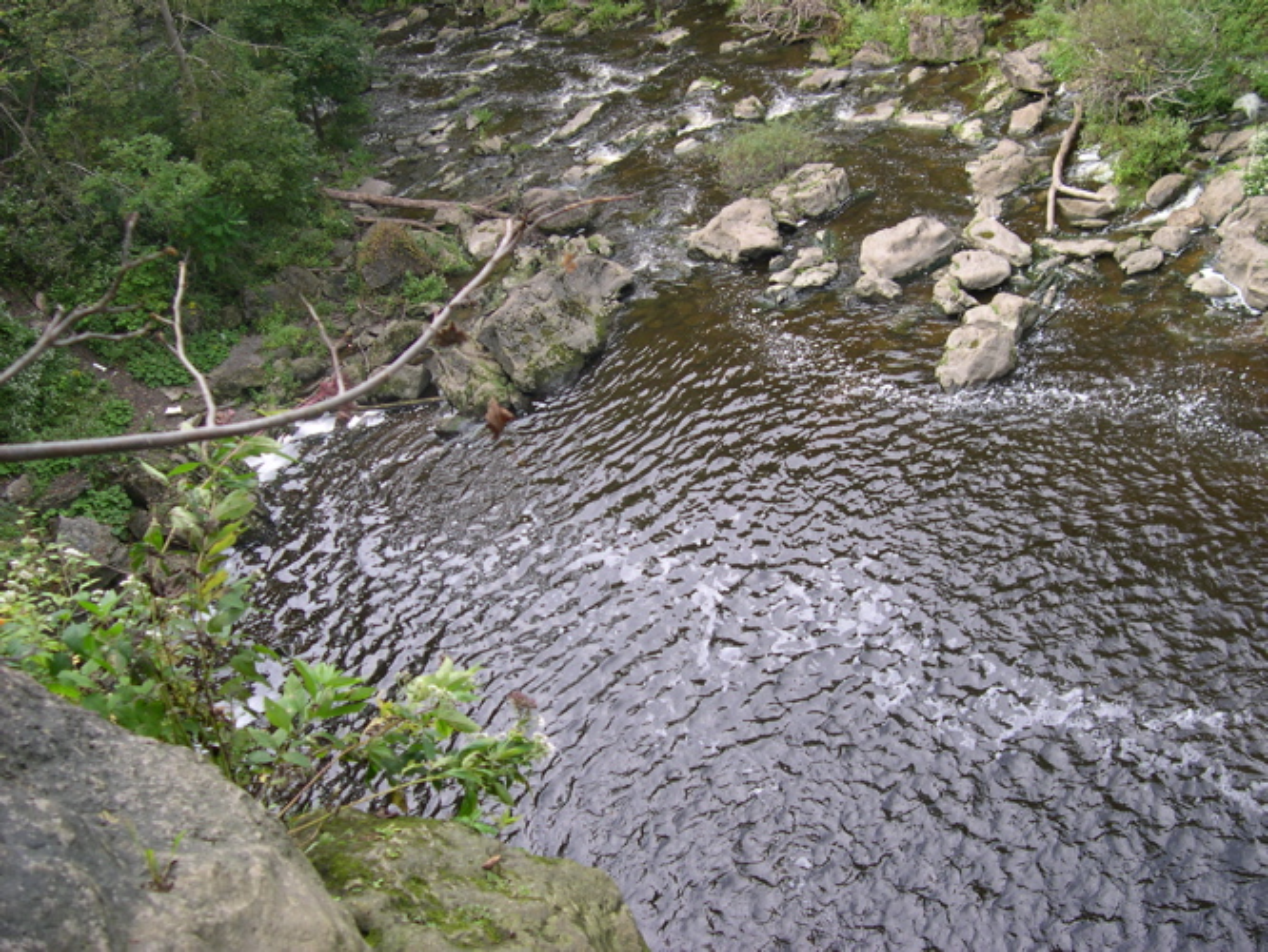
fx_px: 1392
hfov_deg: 49.0
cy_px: 476
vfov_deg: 37.7
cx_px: 634
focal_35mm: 38
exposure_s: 1/82.3
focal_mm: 8
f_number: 2.8
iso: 100
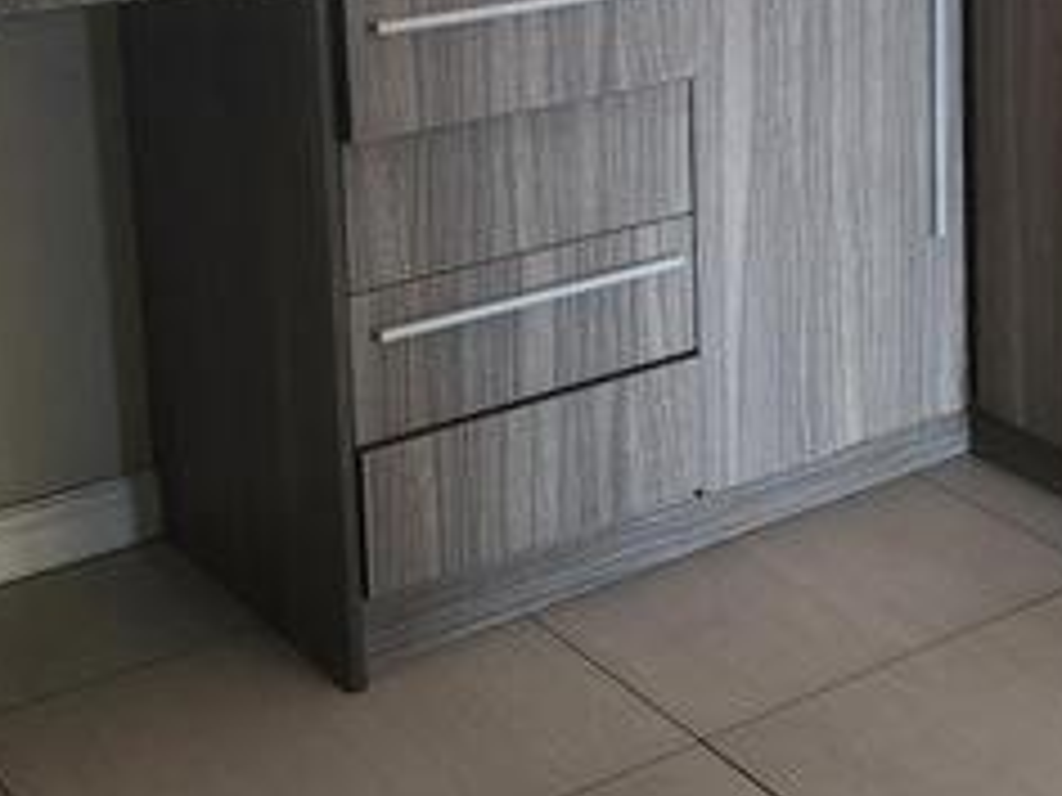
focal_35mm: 78
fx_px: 2393
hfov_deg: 23.0
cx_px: 1269
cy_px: -45
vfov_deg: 18.3
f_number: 1.8
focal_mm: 5.4
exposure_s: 1/100
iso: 400
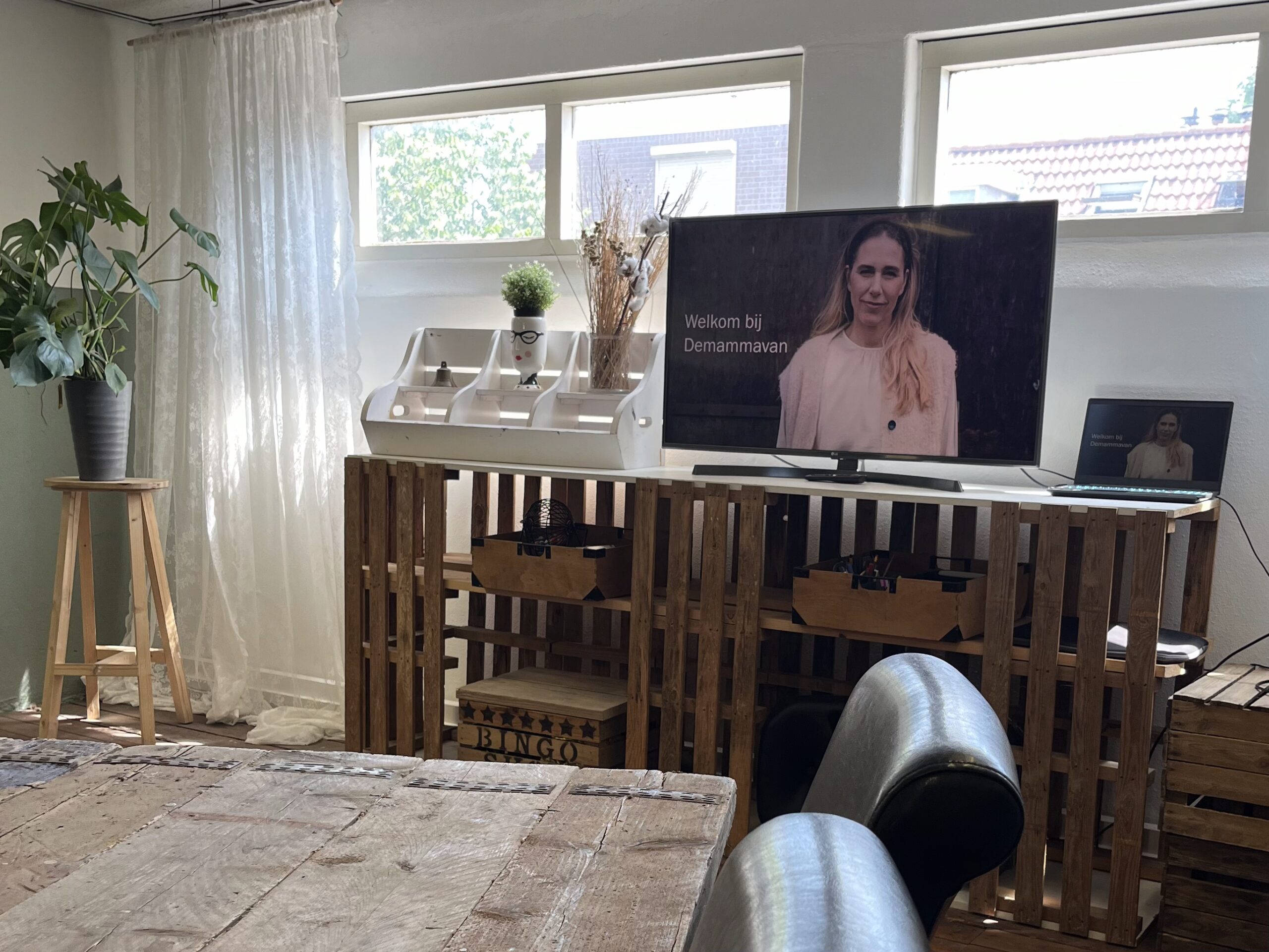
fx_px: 953
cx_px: 634
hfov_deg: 67.3
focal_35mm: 26
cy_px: 476
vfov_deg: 53.1
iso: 40
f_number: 1.6
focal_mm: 5.1
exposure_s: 1/100
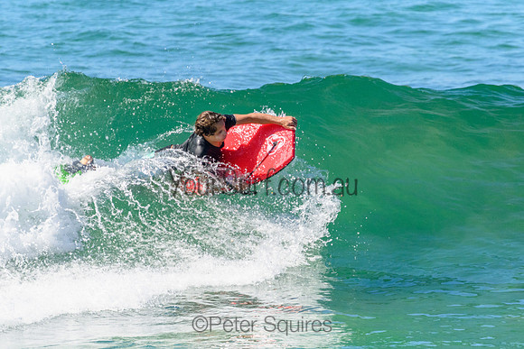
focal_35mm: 1101
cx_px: 294
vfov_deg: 1.3
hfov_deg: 1.9
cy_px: 142
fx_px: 16023
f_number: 11
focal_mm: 800
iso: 1400
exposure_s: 1/2000
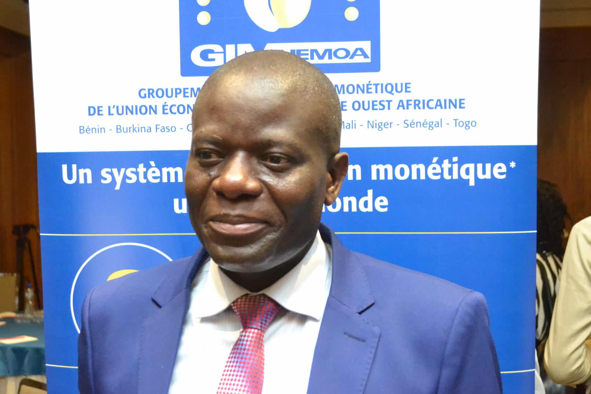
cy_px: 211
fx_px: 936
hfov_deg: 35.0
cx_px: 268
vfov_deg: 23.8
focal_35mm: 57
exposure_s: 1/125
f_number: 5
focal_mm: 34
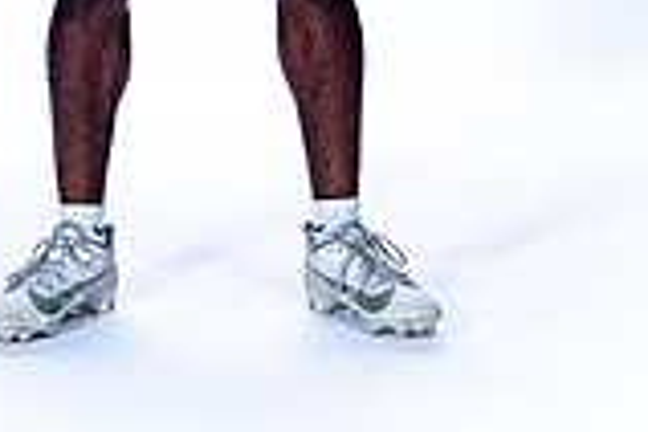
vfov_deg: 5.4
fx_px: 4446
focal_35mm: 247
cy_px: -469
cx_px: 159
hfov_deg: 8.3
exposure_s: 1/250
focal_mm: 87
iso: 250
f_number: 8
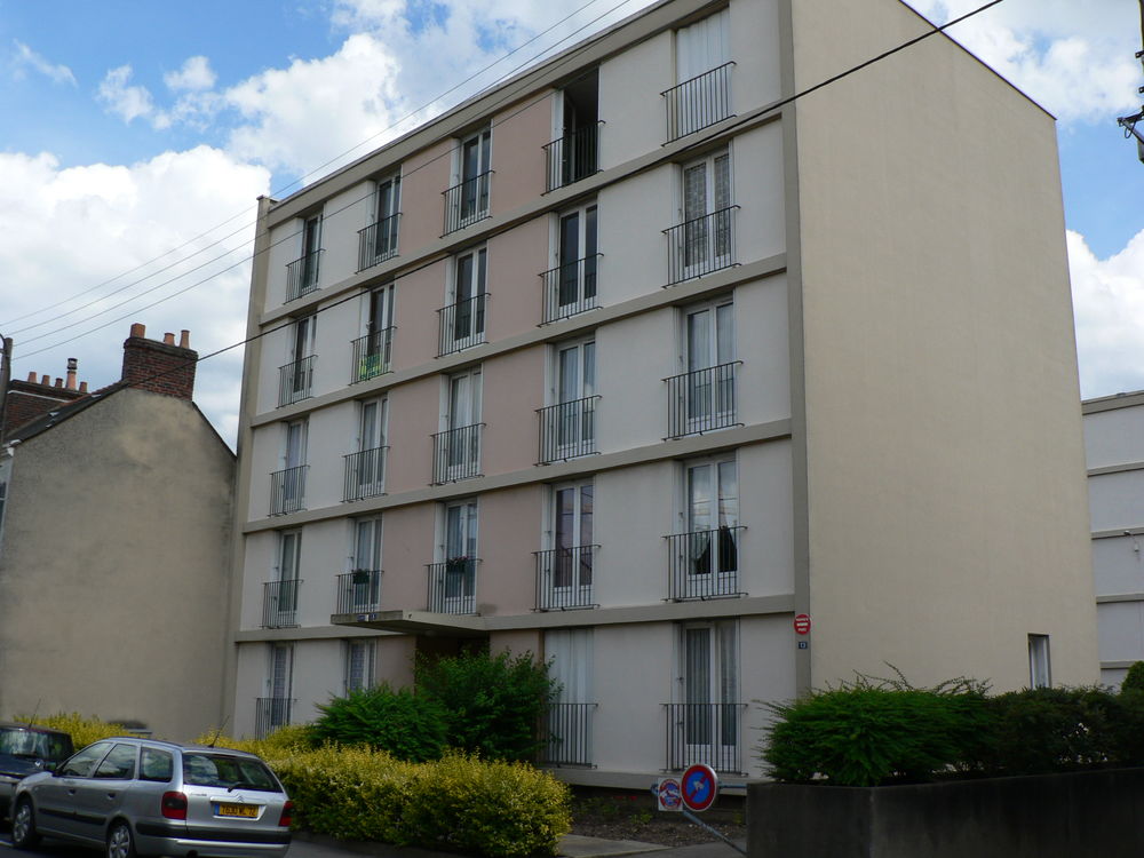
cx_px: 572
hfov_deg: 51.4
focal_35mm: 36
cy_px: 429
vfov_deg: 39.7
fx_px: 1190
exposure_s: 1/400
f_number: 5
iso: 80
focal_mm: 6
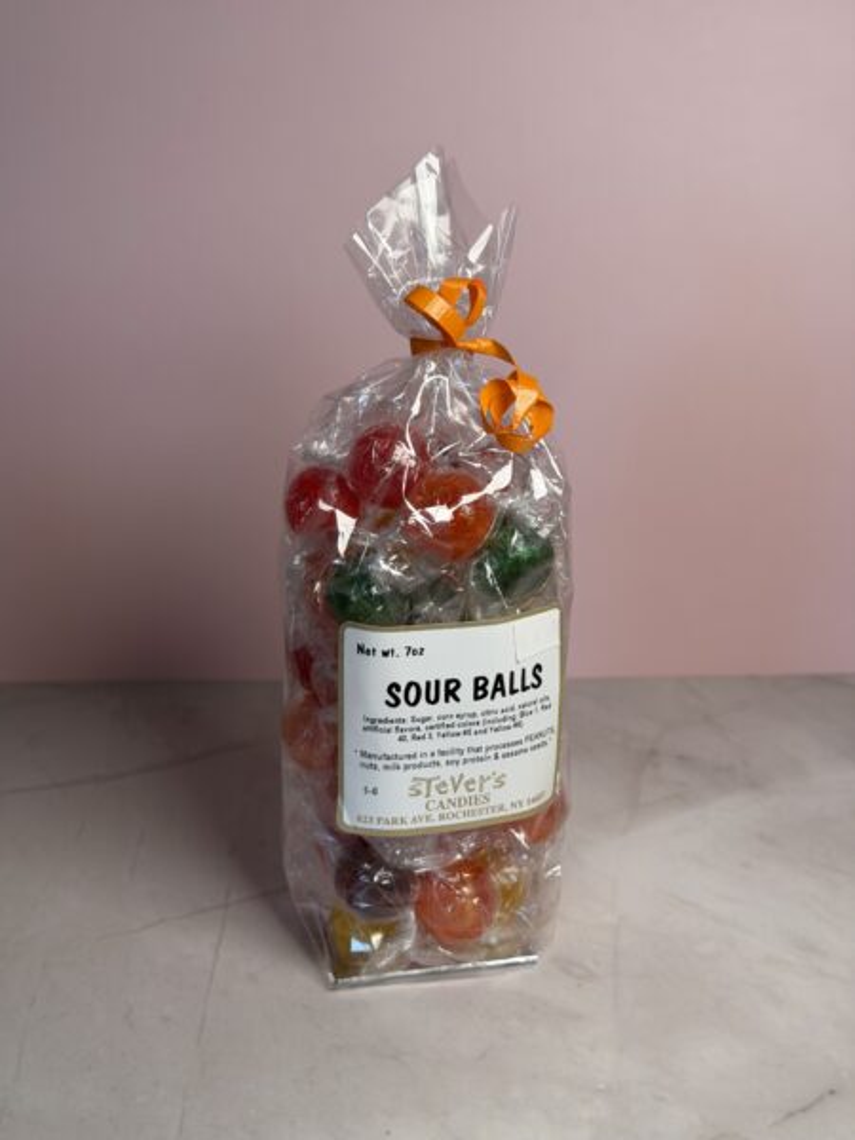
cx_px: 428
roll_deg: +1.0
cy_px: 570
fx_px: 1581
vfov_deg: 39.7
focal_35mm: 48
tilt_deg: -19.1
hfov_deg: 30.3
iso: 50
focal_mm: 6.76
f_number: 1.78
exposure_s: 1/151
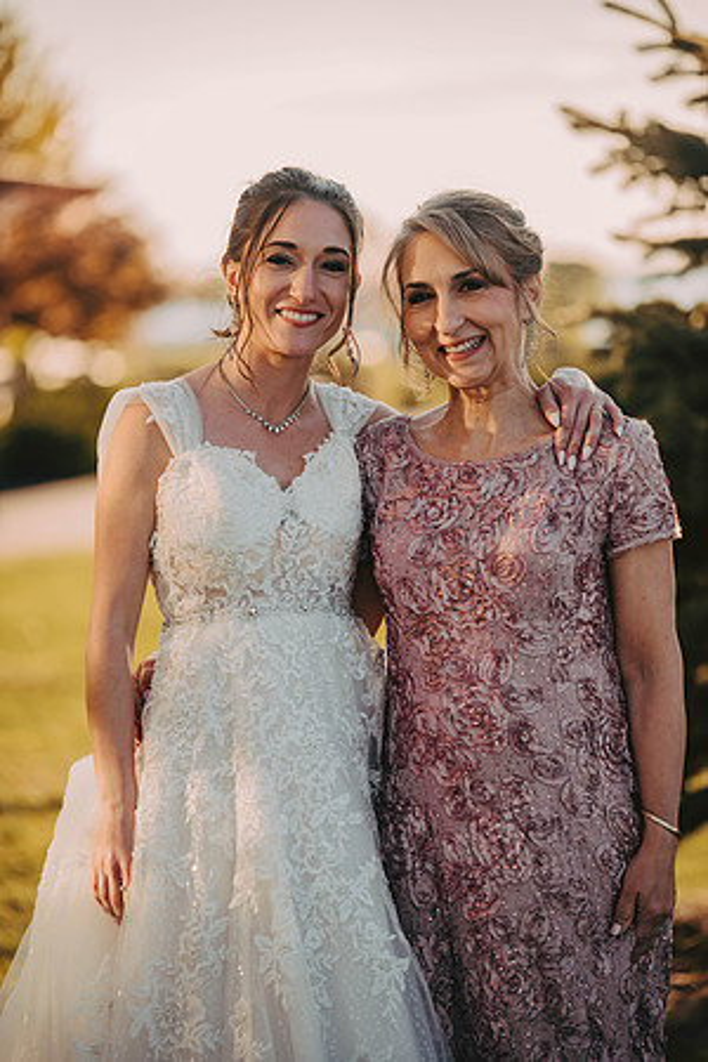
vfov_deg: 13.7
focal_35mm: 150
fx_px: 4425
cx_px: 354
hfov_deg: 9.1
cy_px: 531
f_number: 2.8
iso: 800
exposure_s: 1/4000
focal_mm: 150
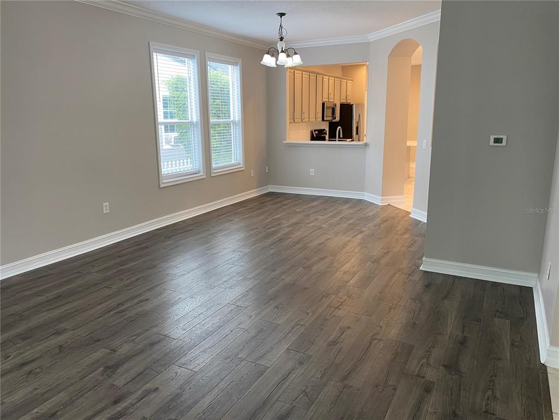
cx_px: 280
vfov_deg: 53.1
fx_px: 420
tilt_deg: -12.6
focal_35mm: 26
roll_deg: +0.2
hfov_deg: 67.3
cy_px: 210
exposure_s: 1/60
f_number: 1.8
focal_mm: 4.25
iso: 80
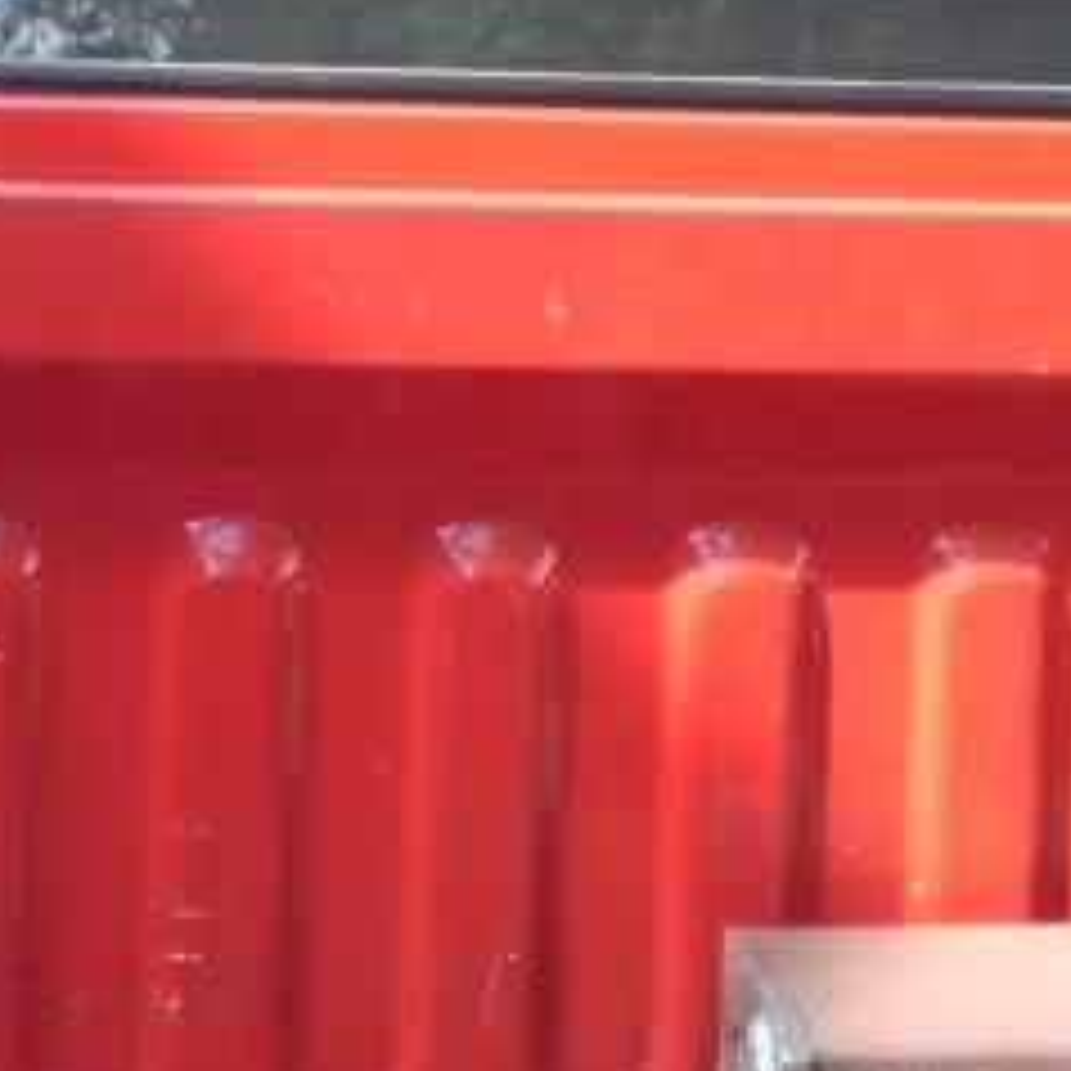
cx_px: 832
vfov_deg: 15.0
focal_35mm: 113
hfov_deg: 15.3
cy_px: -144
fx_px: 3955
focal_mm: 6.3
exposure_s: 1/80
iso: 100
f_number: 3.1
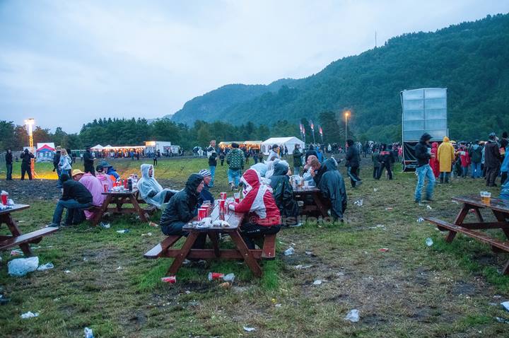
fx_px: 466
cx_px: 254
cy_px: 169
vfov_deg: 39.9
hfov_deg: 57.3
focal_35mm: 33
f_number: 3.5
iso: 2000
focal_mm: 22
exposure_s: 1/25
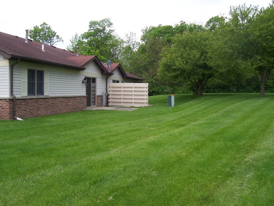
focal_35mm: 34
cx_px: 137
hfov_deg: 54.0
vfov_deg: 41.8
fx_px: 269
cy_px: 103
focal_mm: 5.6
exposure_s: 1/180
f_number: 5.6
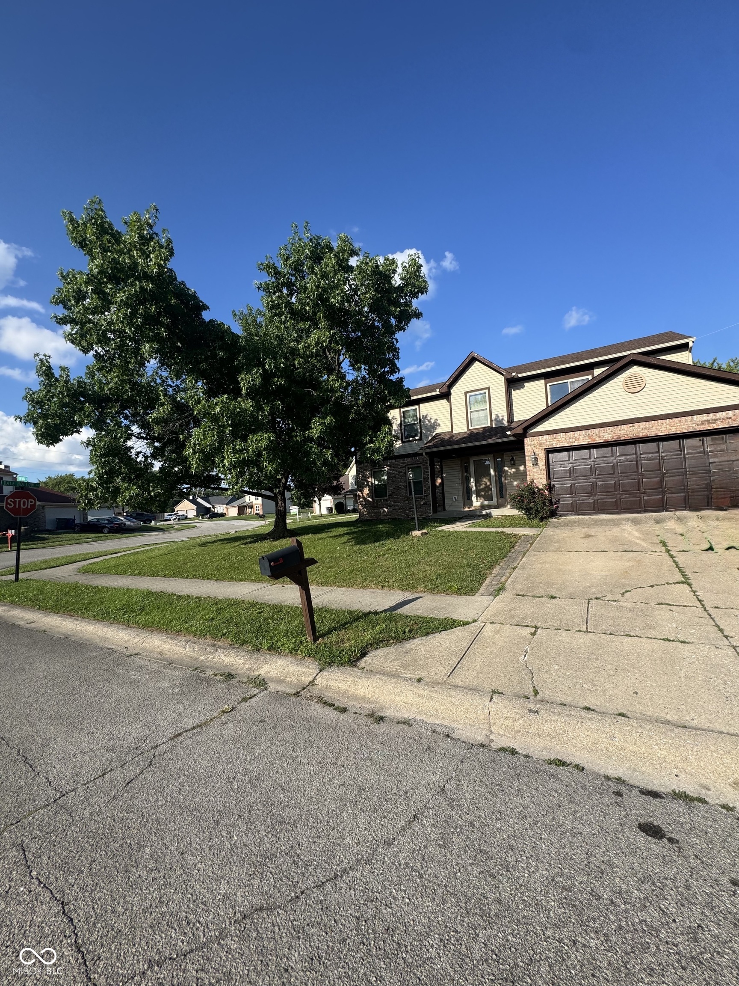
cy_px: 493
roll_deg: +3.7
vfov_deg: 102.1
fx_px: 399
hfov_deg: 85.7
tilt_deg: +1.6
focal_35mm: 14
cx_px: 370
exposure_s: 1/1256
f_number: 2.2
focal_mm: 2.22
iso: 50
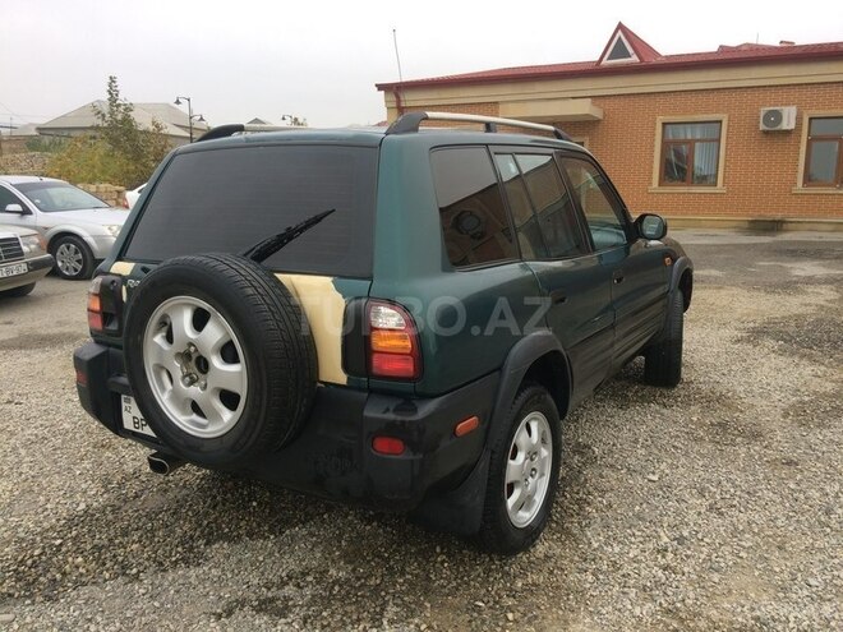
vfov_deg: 48.2
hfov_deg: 61.7
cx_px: 422
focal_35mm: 29
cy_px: 316
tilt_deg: -12.0
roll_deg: +0.2
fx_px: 706
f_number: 2.2
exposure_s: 1/125
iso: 32
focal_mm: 4.15
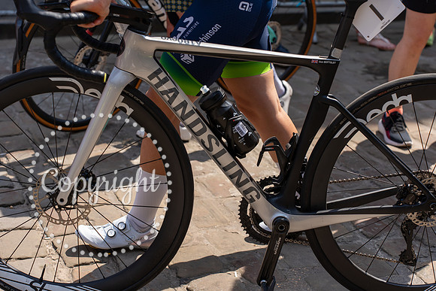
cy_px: 146
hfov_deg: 28.4
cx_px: 218
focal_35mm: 71
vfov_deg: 19.2
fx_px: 860
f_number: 4.5
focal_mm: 71
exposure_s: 1/800
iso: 160
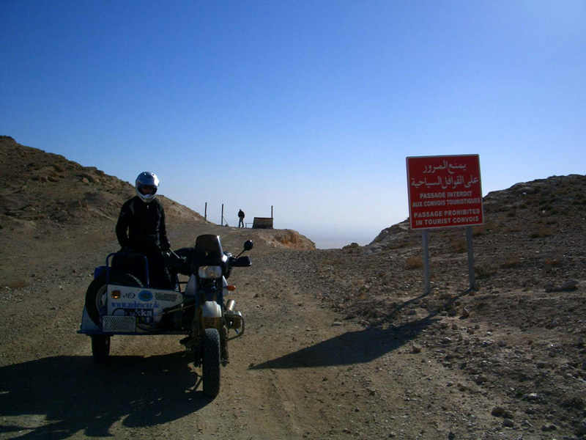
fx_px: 593
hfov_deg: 52.6
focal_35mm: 35
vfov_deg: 40.7
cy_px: 220
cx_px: 293
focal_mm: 5.8
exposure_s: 1/2000
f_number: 4.3
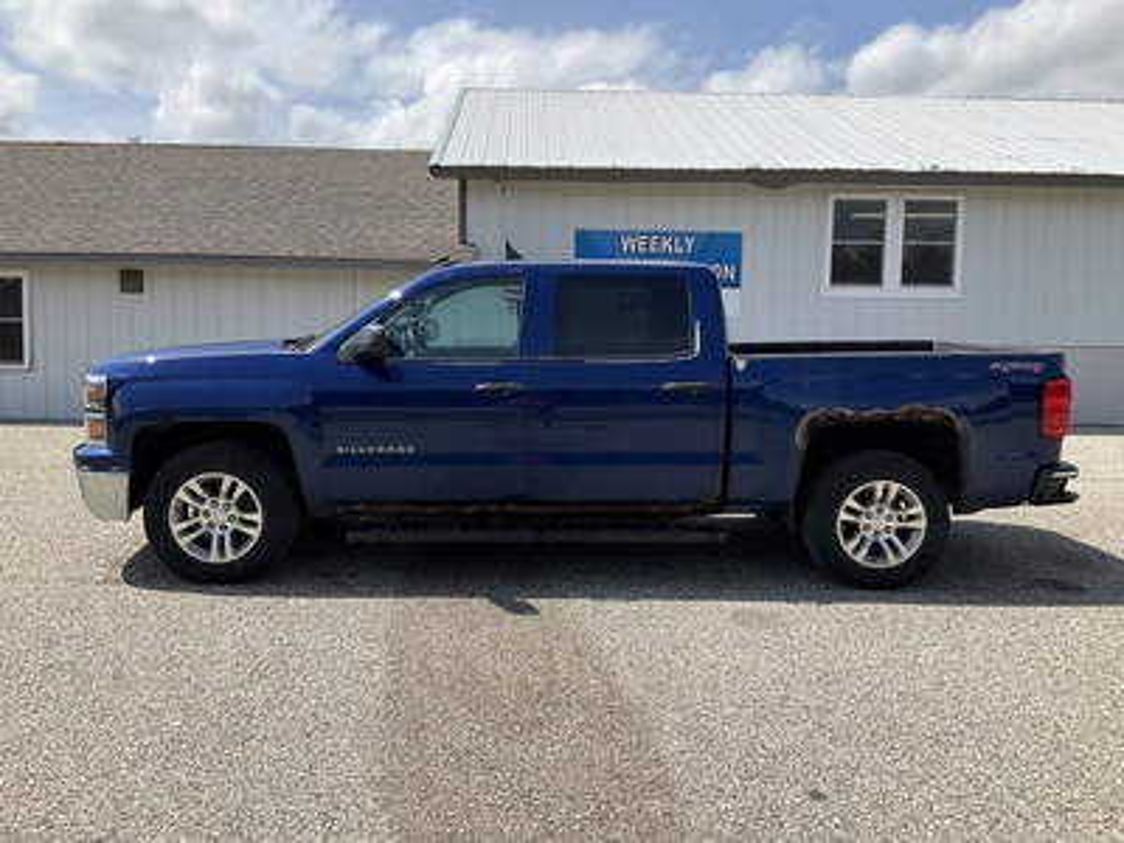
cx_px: 562
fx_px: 942
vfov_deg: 48.2
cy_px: 422
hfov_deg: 61.7
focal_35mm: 29
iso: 25
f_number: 1.8
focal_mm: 3
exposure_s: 1/2058
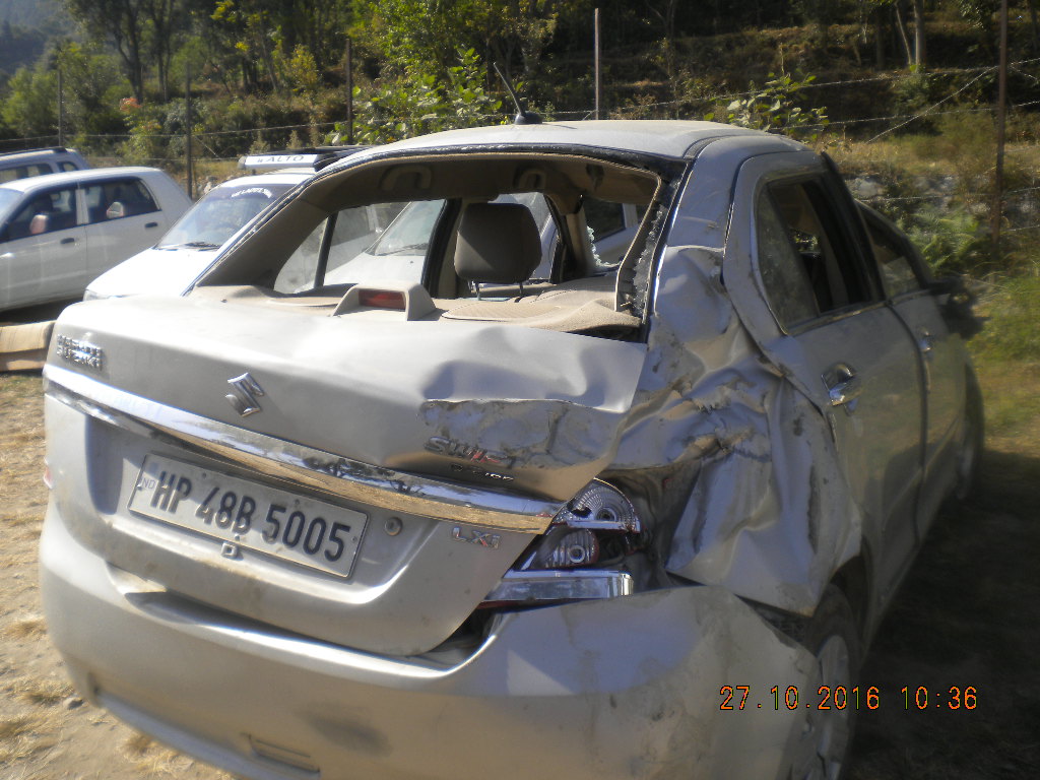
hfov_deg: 52.6
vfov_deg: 40.7
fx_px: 1052
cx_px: 520
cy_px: 390
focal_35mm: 35
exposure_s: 1/435
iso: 80
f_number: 4.6
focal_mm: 6.3
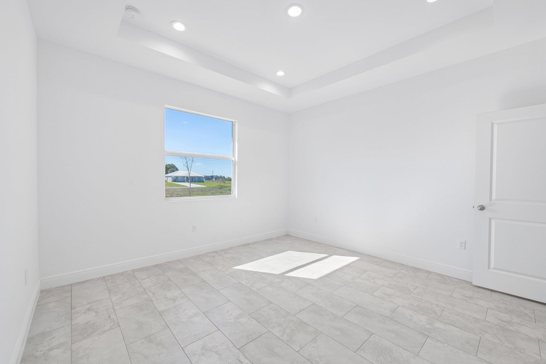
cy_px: 182
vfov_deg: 81.2
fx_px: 212
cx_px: 273
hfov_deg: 104.3
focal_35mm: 14
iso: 400
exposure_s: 1/250
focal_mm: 14
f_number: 8
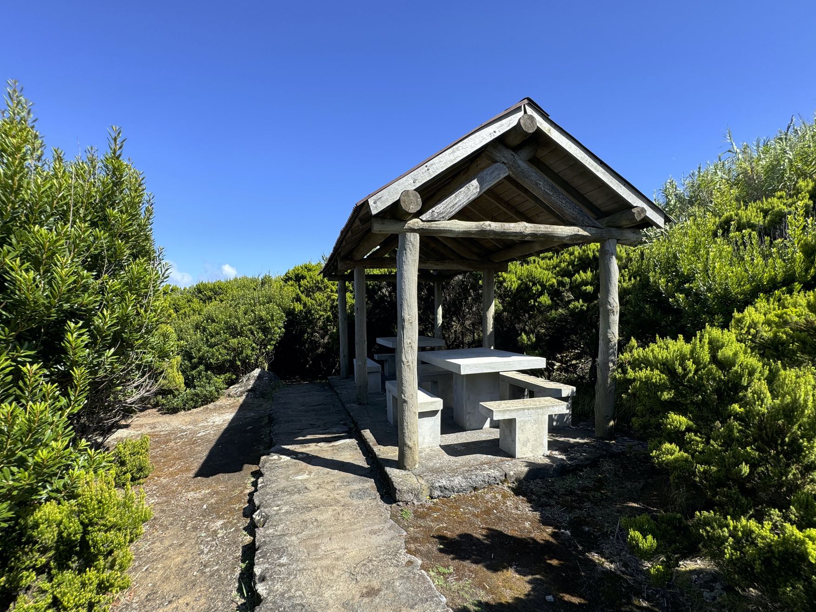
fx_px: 377
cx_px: 391
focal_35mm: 16
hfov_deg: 94.4
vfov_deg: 77.8
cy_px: 344
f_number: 2.2
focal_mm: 2.22
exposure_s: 1/831
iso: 50
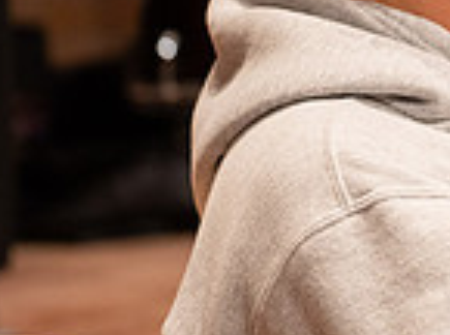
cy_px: -95
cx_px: 605
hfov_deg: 7.3
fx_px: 3501
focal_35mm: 270
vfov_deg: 5.5
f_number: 2.8
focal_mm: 70
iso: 640
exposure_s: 1/400
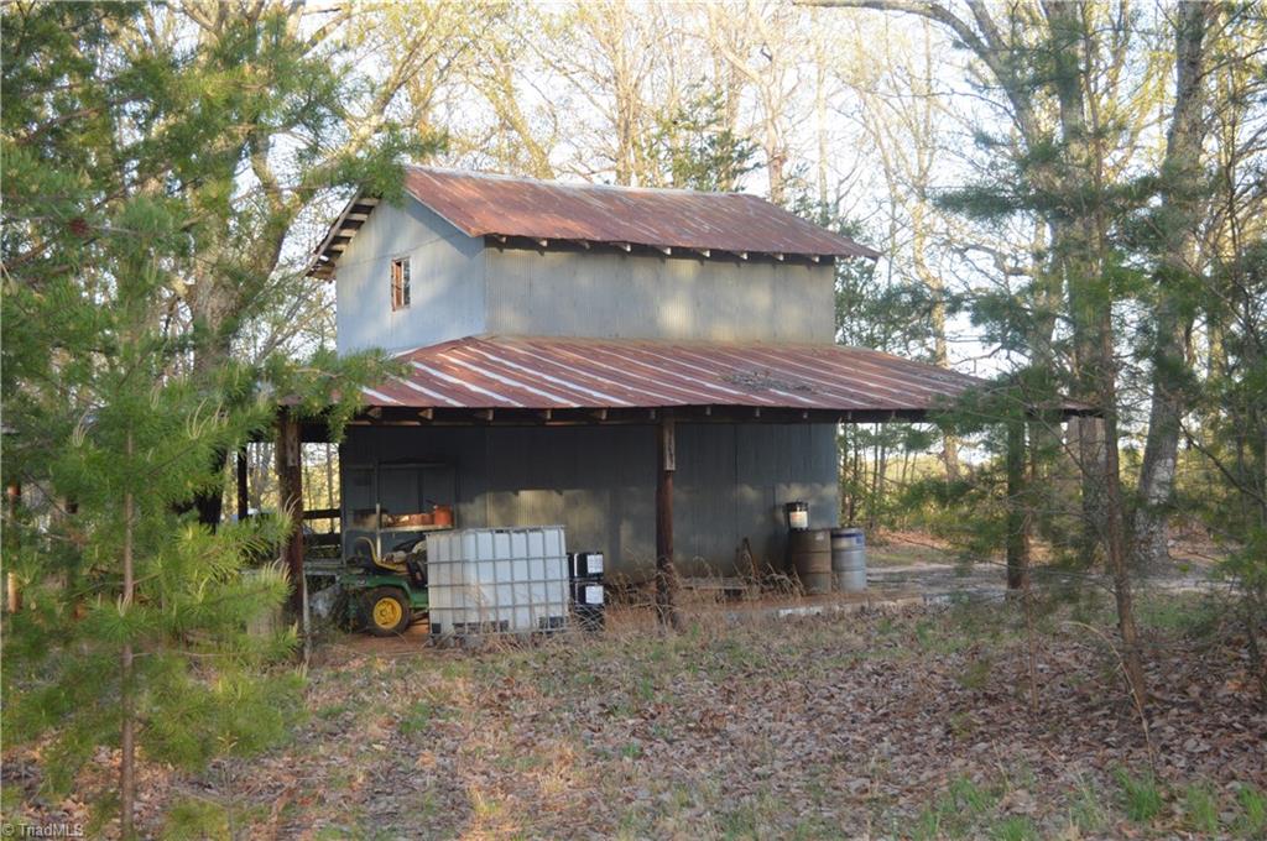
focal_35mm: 46
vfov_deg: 28.9
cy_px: 420
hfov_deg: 42.4
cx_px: 634
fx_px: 1634
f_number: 5.6
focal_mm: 31
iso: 400
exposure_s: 1/200
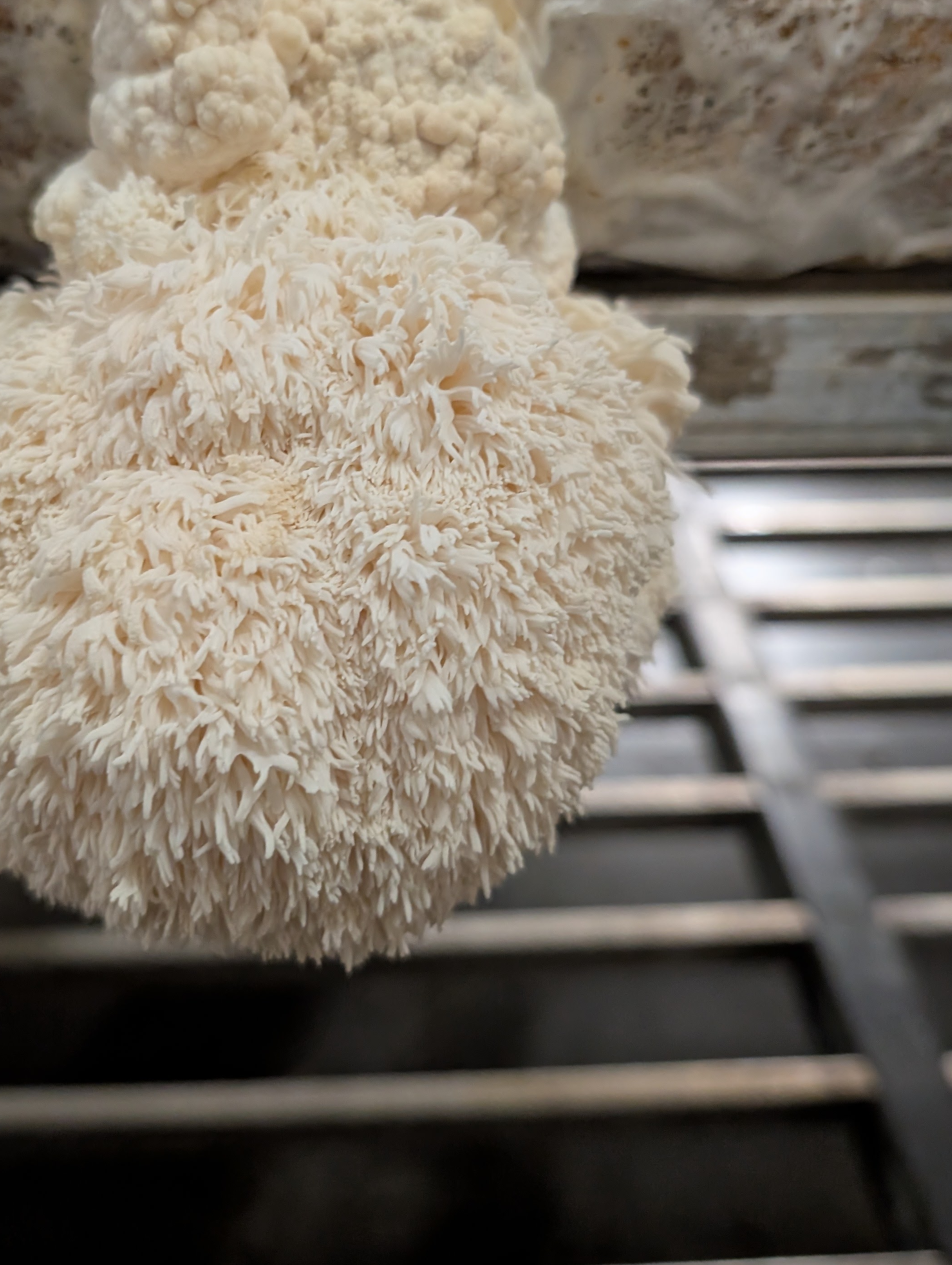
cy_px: 558
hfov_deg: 40.5
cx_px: 349
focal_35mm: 35
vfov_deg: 52.4
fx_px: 1280
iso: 2305
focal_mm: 6.9
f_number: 1.68
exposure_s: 1/100
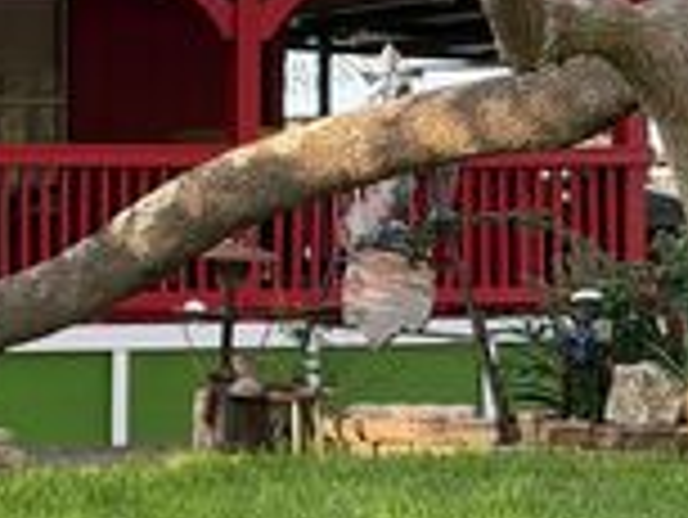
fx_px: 3123
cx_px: -346
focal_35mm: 157
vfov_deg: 9.5
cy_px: 313
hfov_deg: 12.0
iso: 100
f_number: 1.78
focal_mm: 6.76
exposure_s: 1/202
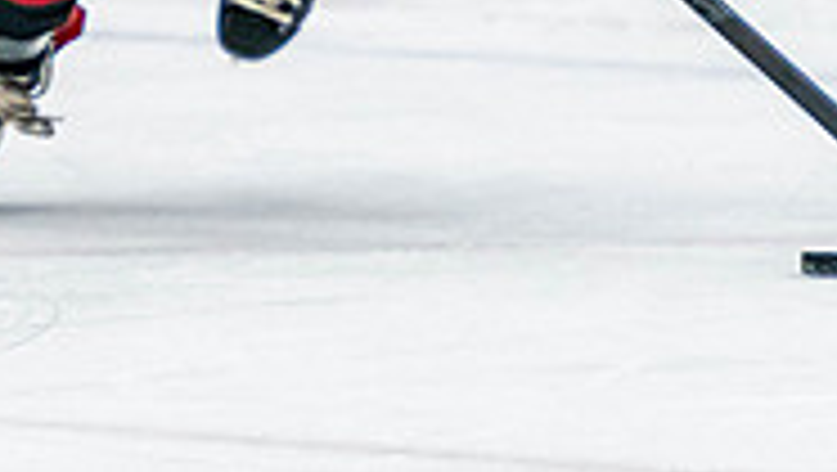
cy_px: -61
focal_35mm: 996
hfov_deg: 2.2
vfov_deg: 1.2
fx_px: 22124
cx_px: 271
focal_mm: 170
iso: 1800
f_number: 2.8
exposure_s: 1/640
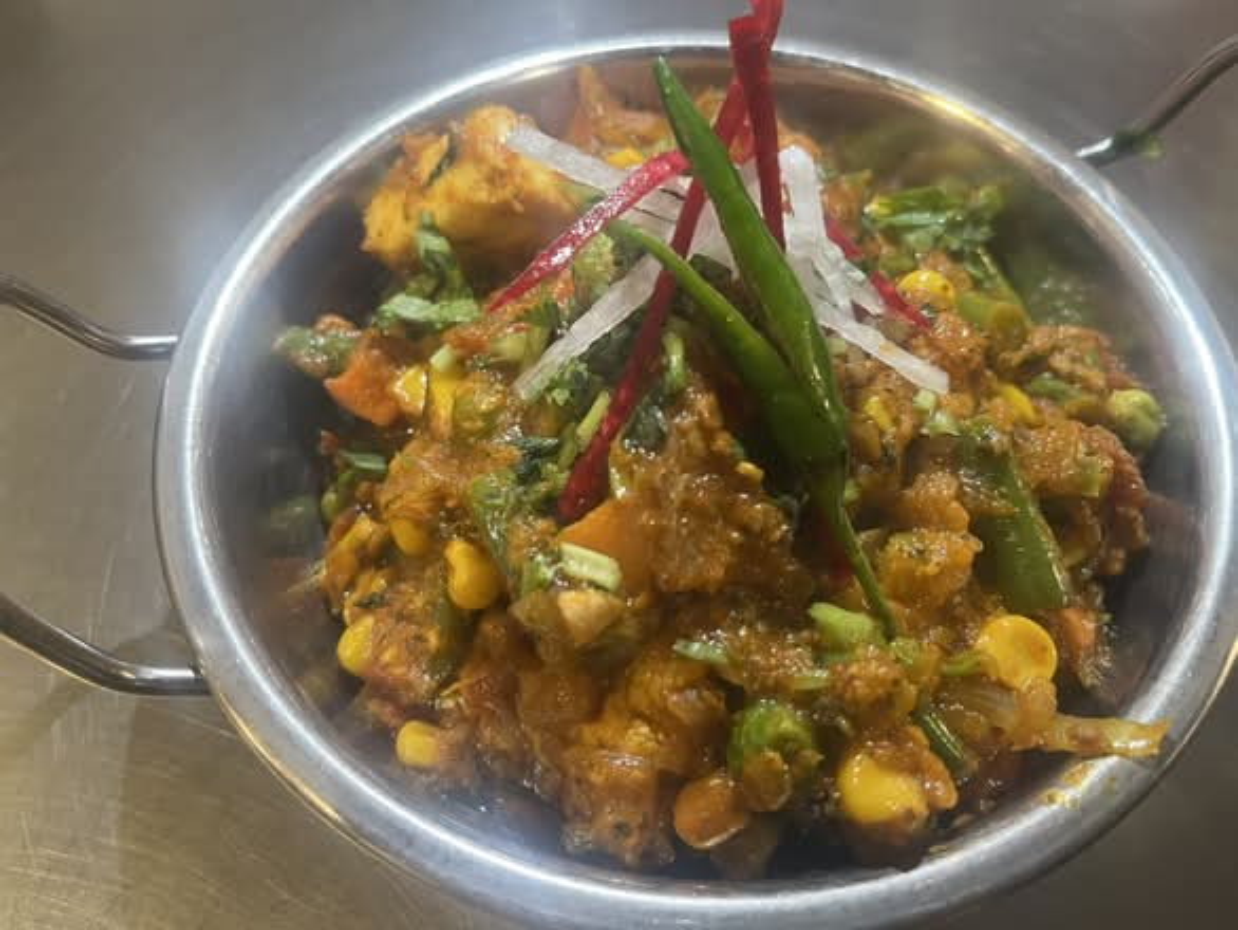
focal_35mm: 26
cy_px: 465
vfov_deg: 53.1
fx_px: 930
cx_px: 619
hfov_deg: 67.3
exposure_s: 1/60
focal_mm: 5.1
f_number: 1.6
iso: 320
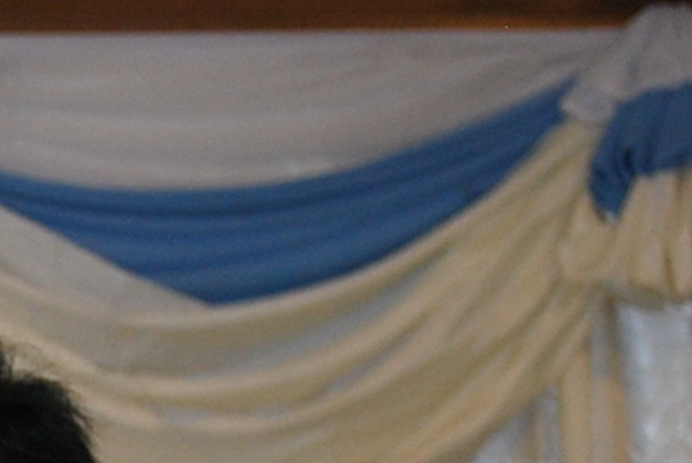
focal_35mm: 294
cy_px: 1112
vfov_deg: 4.6
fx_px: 5658
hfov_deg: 6.6
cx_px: -1072
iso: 400
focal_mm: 38
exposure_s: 1/25
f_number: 5.3
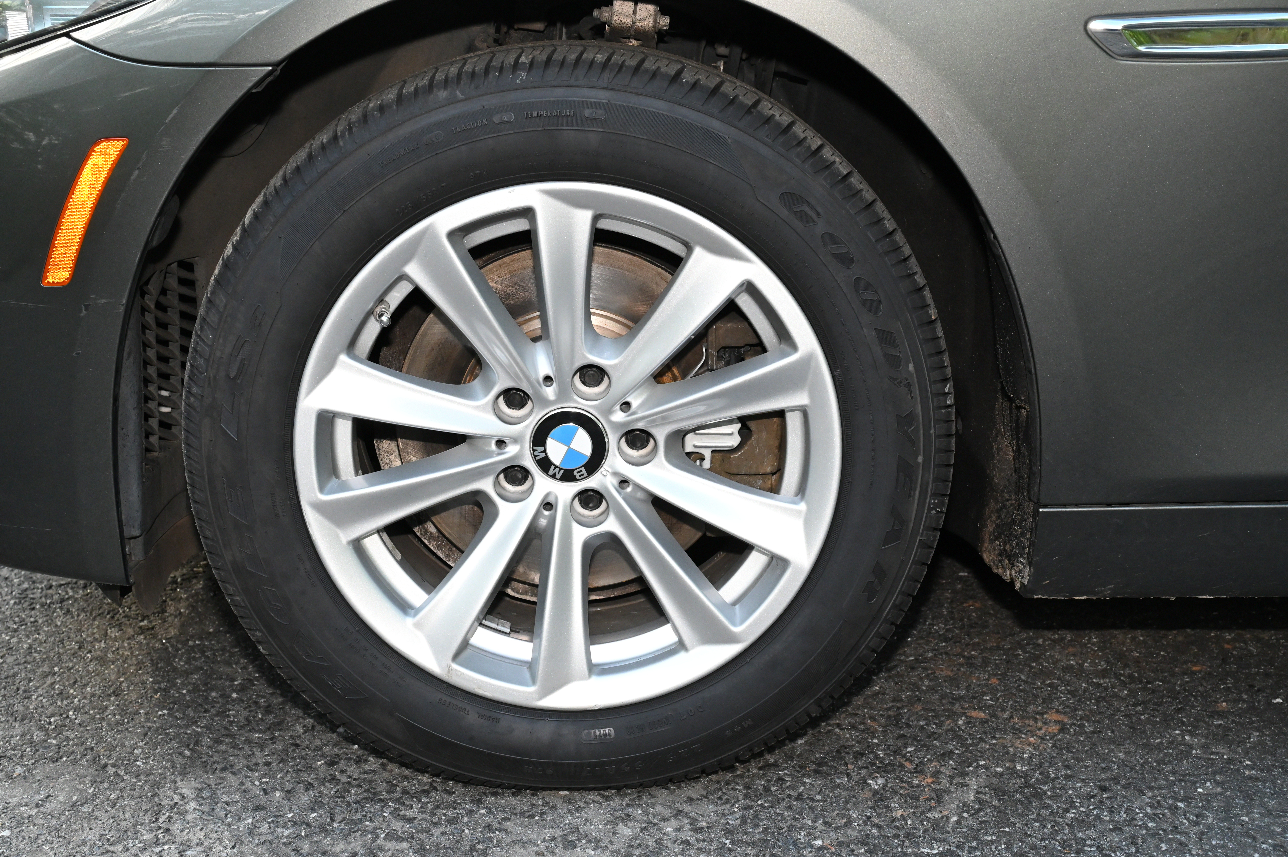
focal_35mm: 45
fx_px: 1609
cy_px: 428
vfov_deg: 29.8
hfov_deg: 43.6
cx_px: 644
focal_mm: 45
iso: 4000
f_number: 8
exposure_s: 1/400
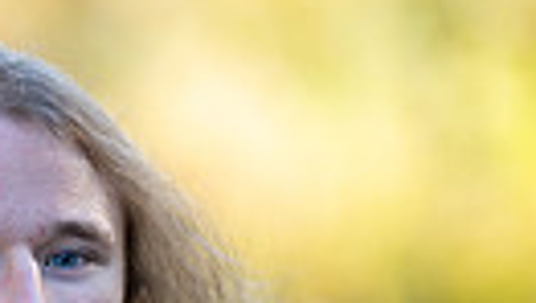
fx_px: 6488
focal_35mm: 456
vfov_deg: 2.6
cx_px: -29
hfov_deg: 4.7
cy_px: 864
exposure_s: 1/640
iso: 200
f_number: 1.2
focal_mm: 85
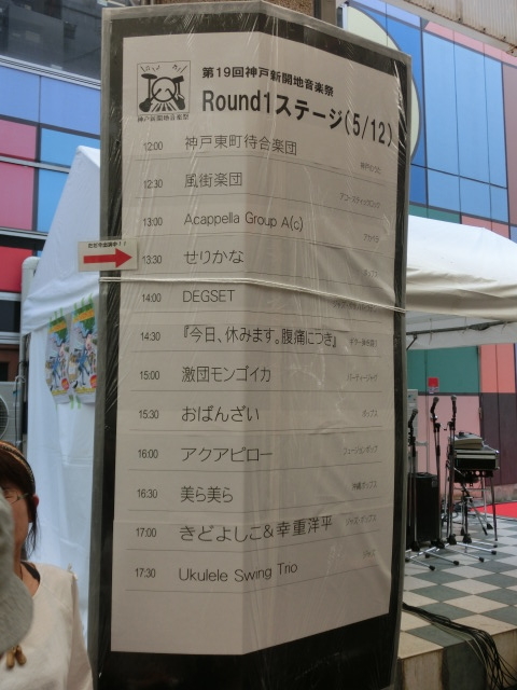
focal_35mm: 35
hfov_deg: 40.7
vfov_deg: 52.6
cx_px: 258
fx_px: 697
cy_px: 345
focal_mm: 6.1
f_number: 3.2
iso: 80
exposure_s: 1/200
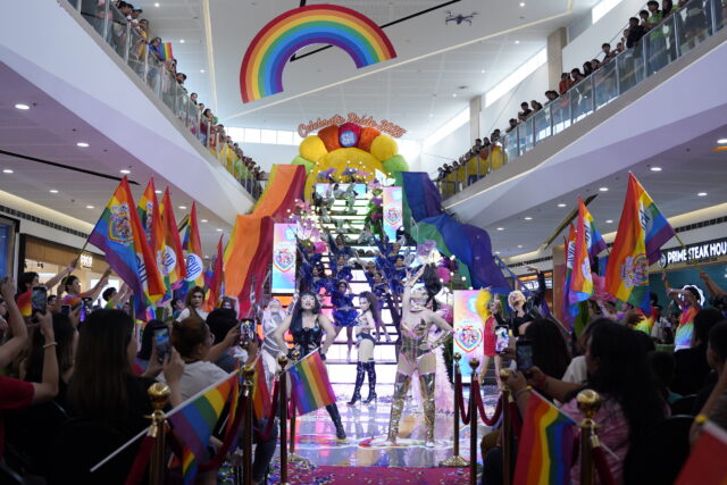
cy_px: 242
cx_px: 364
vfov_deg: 36.9
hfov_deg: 53.1
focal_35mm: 36
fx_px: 727
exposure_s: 1/400
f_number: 2.8
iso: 1000
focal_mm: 24
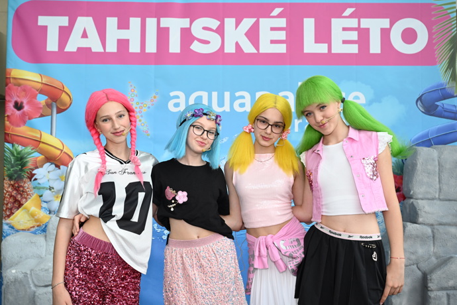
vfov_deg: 37.9
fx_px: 444
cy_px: 152
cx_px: 228
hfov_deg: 54.4
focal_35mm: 35
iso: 800
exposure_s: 1/320
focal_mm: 35
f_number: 5
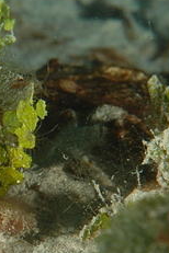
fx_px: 2049
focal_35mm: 291
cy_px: 174
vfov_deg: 7.1
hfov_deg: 4.7
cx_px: -47
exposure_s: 1/250
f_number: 10
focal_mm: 70
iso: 100
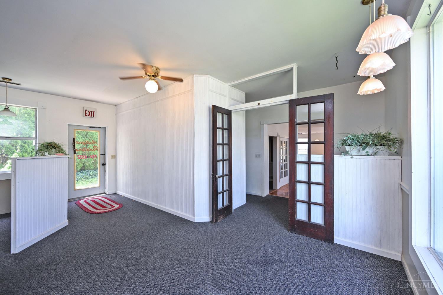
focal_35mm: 14
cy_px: 148
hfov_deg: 104.3
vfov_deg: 81.2
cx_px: 222
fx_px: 172
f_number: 4
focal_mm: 14
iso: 250
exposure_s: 1/60
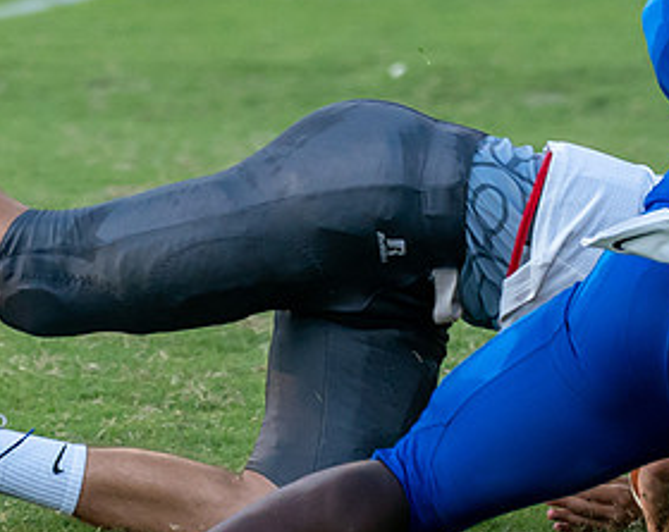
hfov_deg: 2.3
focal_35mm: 852
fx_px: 16840
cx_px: 173
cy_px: -86
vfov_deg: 1.8
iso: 2500
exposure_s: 1/1000
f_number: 5.6
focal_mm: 226
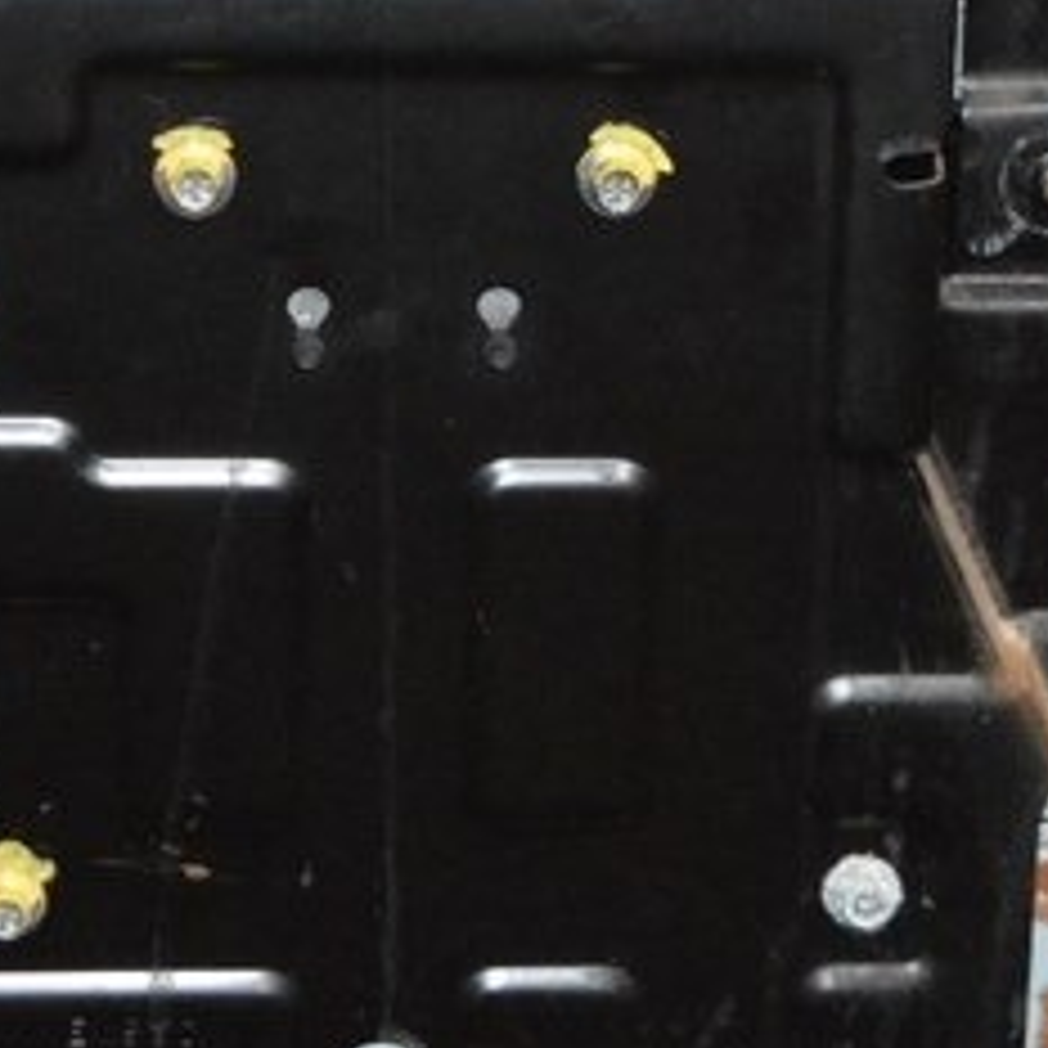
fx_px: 4414
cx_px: 324
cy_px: 115
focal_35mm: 129
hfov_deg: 13.5
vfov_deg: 13.4
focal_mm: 23
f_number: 3.8
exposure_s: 1/30
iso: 3200
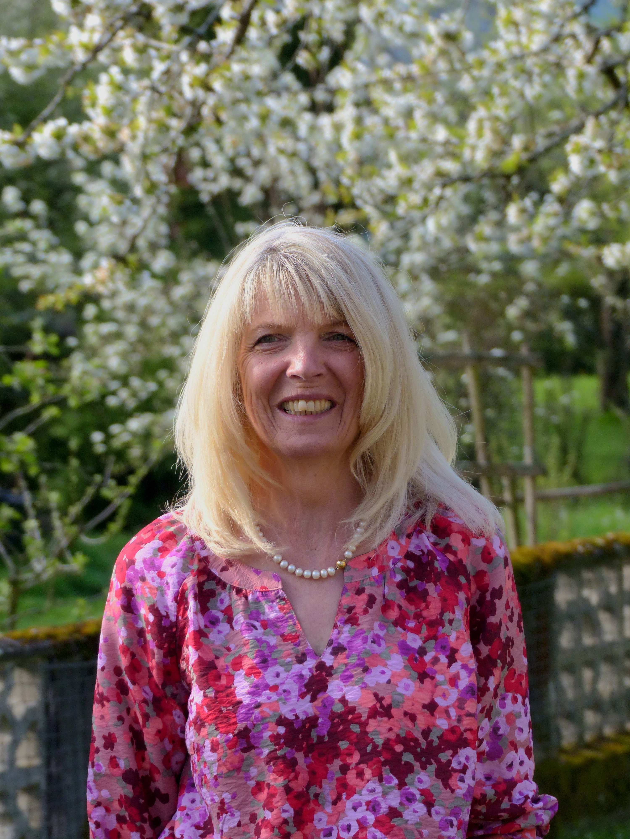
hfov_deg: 8.5
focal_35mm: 175
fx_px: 4247
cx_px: 315
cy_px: 420
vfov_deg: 11.3
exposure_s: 1/833
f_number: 2.8
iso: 100
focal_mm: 31.5
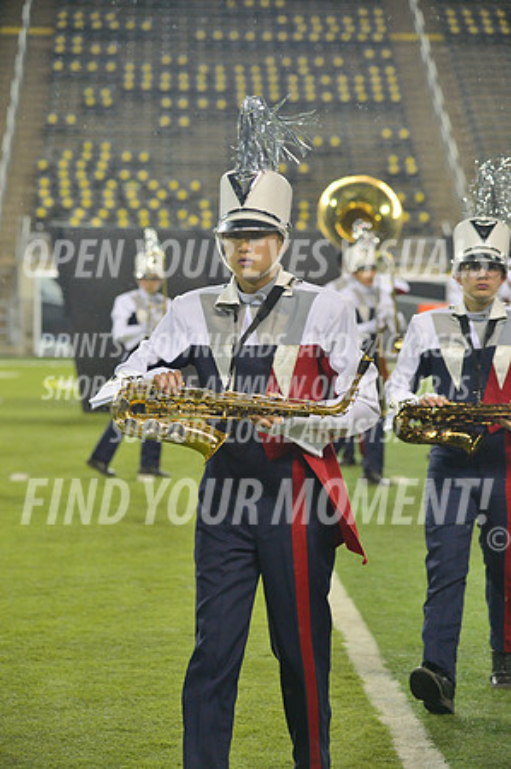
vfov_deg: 15.2
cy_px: 384
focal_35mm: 135
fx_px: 2881
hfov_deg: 10.1
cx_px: 256
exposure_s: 1/640
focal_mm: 135
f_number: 5.6
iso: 2000
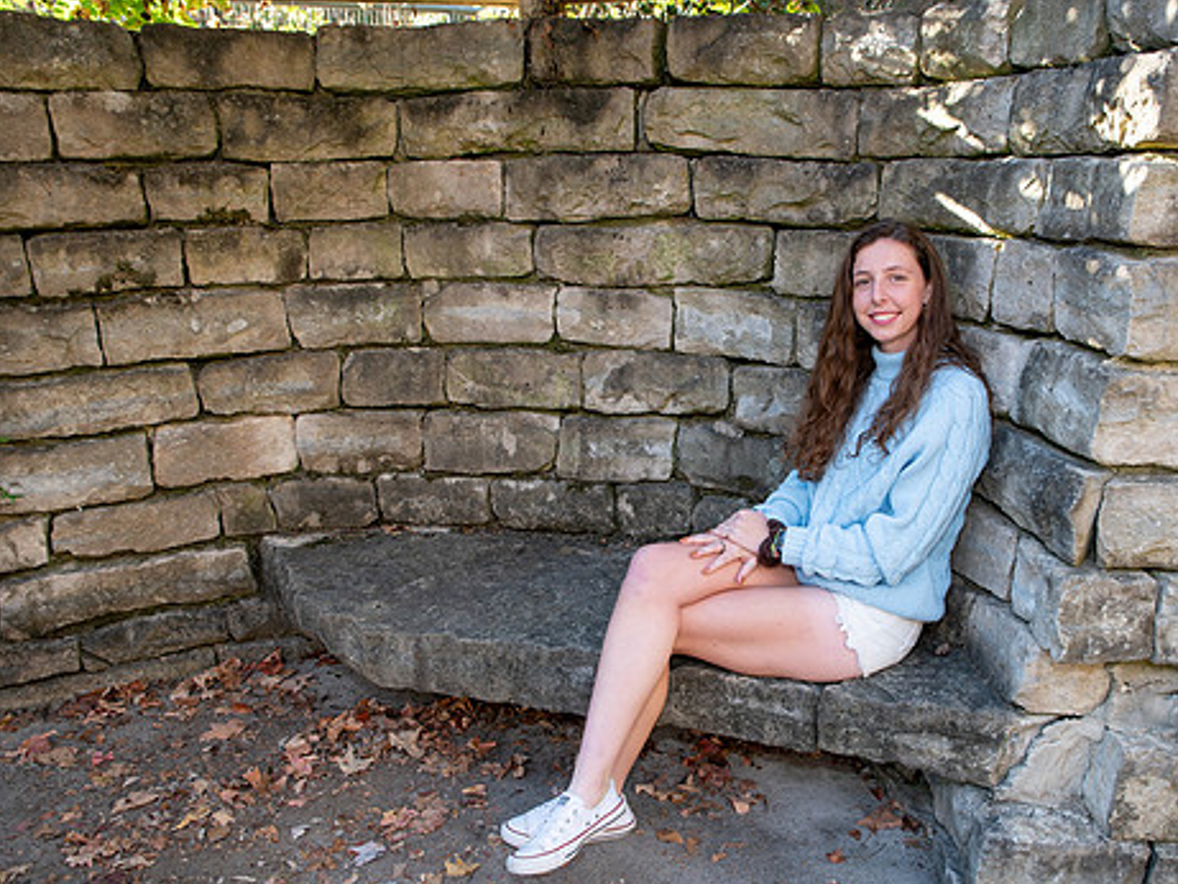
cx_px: 698
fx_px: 987
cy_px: 485
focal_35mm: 29
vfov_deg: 48.2
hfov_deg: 61.2
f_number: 4
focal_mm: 24
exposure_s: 1/160
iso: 320
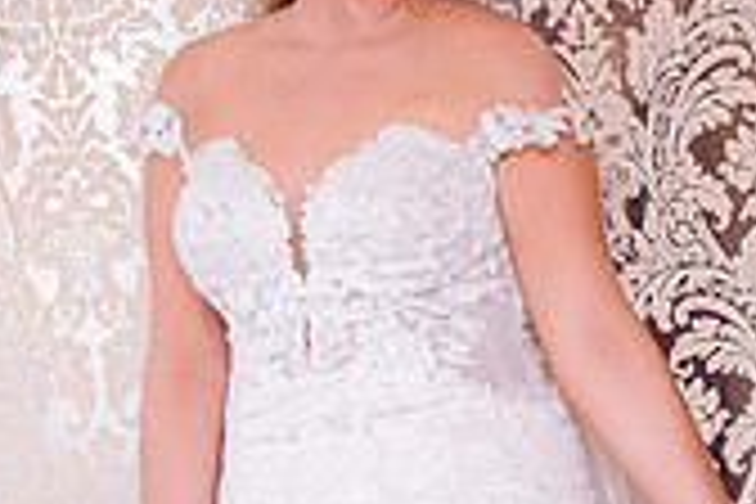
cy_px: 255
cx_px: 799
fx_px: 2961
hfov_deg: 14.3
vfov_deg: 9.7
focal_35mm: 141
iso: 200
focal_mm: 38
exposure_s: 1/80
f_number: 4.5
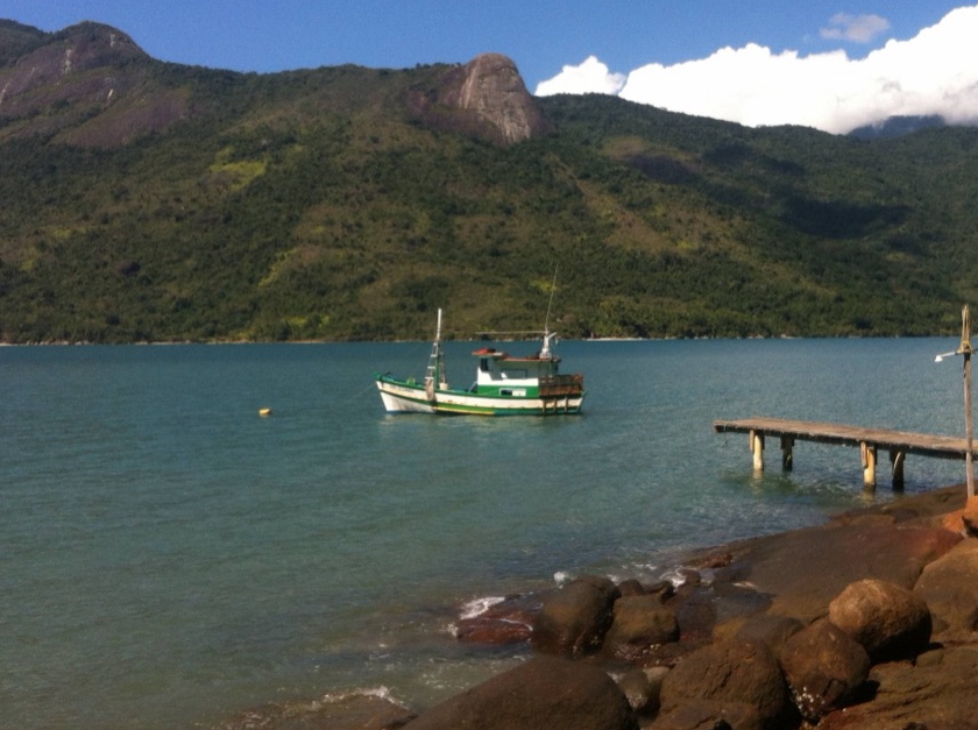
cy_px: 268
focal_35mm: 50
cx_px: 619
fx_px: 1410
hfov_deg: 38.0
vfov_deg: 28.9
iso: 80
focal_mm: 3.85
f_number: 2.8
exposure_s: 1/1257
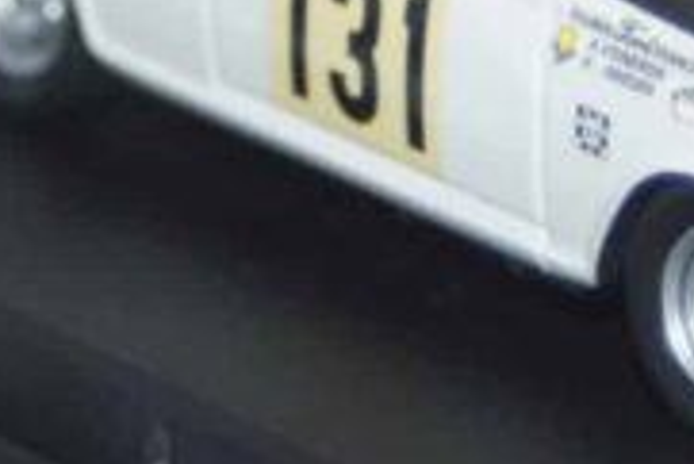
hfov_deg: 5.2
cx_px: 544
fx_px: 7659
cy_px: -54
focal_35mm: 397
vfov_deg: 3.5
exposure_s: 1/125
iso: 400
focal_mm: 80
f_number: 5.6
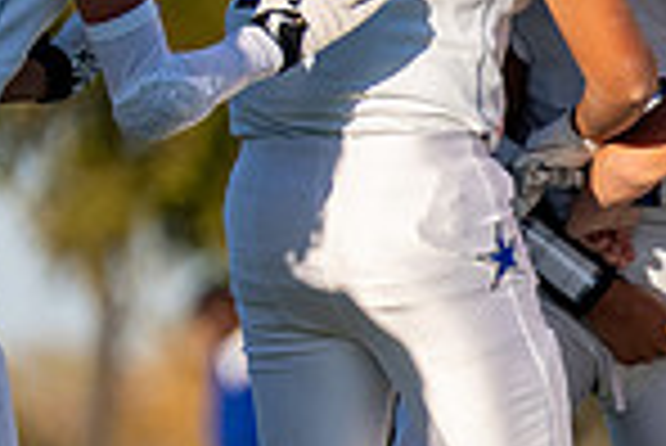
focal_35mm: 1431
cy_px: 304
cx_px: 1202
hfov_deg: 1.4
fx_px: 26499
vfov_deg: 1.0
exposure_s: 1/4000
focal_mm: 200
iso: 200
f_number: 2.8
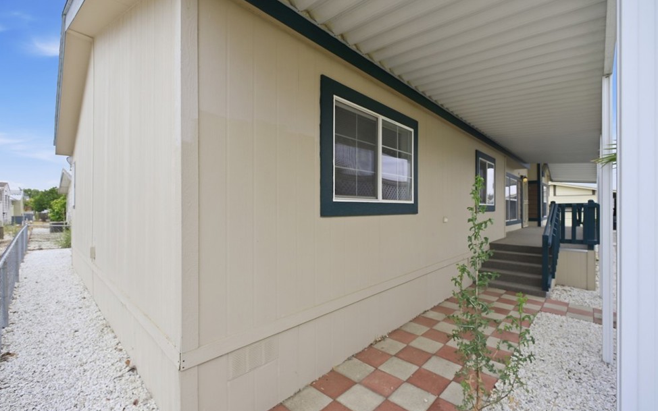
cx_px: 334
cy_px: 208
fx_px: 269
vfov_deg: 74.8
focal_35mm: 15
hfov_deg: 101.4
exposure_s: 1/125
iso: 100
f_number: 8
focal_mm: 14
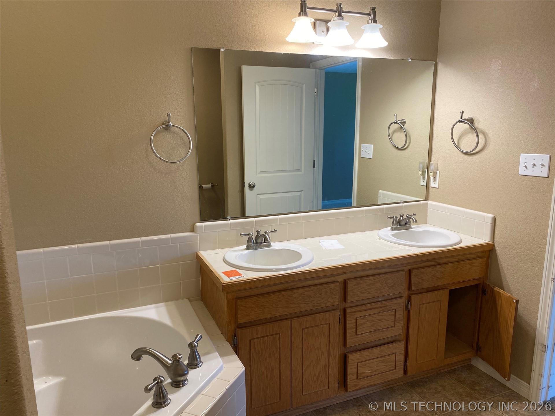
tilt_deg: -12.6
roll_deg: +0.4
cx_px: 278
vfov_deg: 53.1
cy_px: 208
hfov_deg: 67.3
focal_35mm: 26
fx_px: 417
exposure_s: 1/120
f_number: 1.8
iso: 125
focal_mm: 4.25
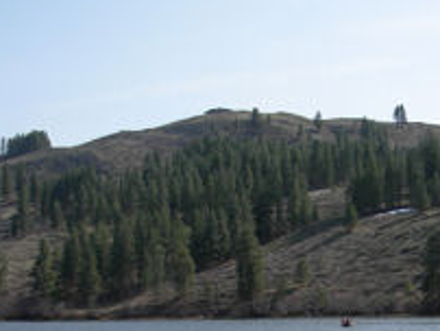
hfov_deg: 21.7
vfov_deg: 16.5
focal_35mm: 89
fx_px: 1133
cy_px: 285
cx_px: 357
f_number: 3.1
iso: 79
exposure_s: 1/995
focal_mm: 7.5
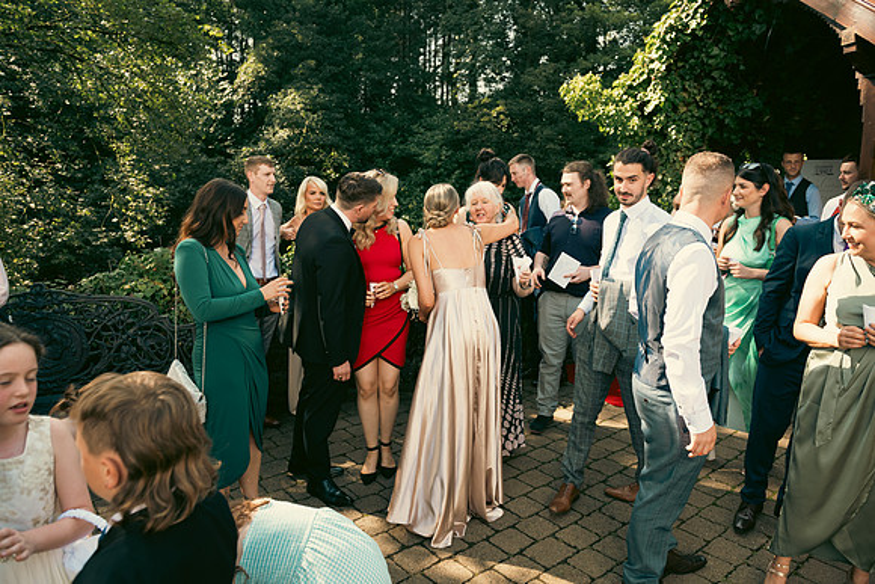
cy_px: 292
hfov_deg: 69.4
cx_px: 438
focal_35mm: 26
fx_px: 632
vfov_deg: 49.6
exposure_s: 1/160
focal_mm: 26
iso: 160
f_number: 5
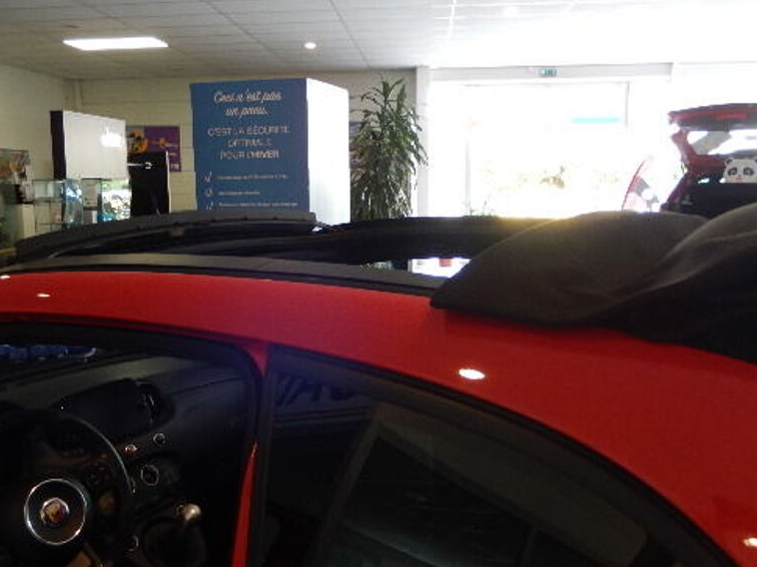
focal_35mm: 33
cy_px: 296
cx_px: 360
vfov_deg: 42.9
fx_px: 721
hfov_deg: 55.3
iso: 220
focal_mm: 4.5
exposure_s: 1/30
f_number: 3.4
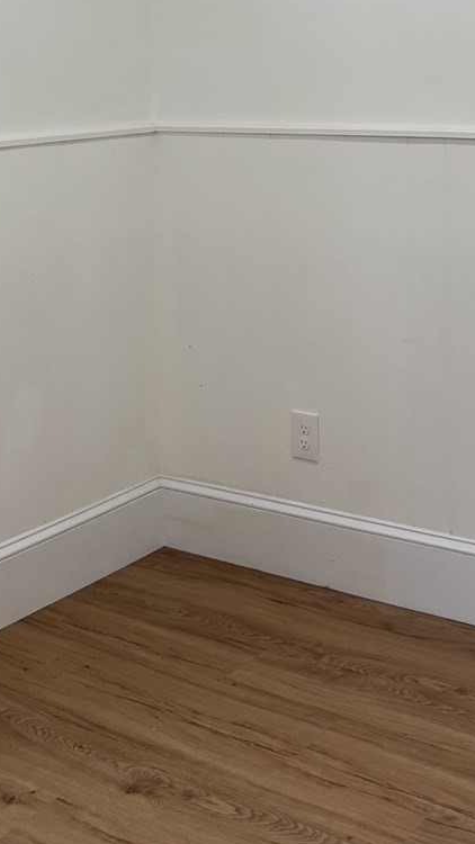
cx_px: 235
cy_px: 120
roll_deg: +1.1
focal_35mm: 58
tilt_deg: -2.2
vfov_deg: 34.4
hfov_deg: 20.7
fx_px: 1298
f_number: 1.6
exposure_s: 1/120
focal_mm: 5.96
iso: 80
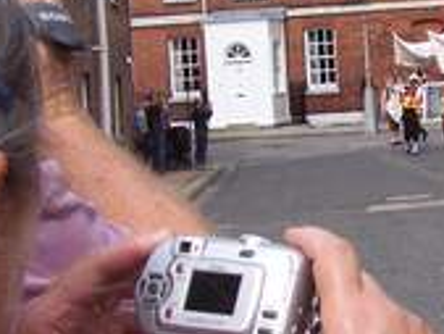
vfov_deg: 10.3
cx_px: 638
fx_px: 1848
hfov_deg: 13.1
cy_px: 87
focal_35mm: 144
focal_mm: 8
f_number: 4.8
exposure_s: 1/500
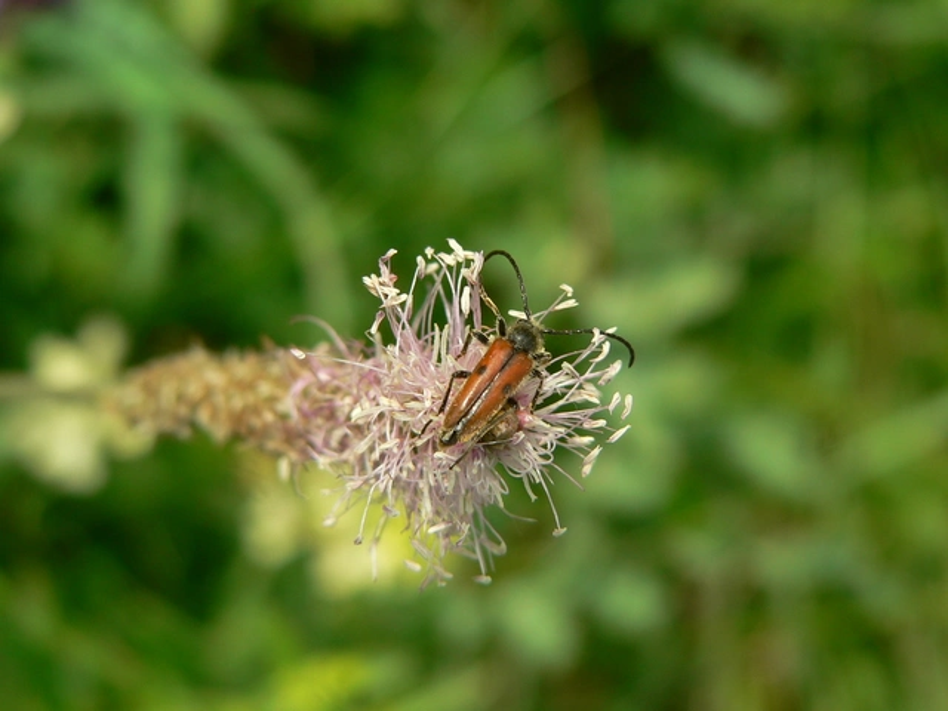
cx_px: 474
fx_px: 2355
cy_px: 356
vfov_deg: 17.2
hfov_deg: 22.8
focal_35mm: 86
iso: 80
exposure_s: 1/320
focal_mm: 14.3
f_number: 4
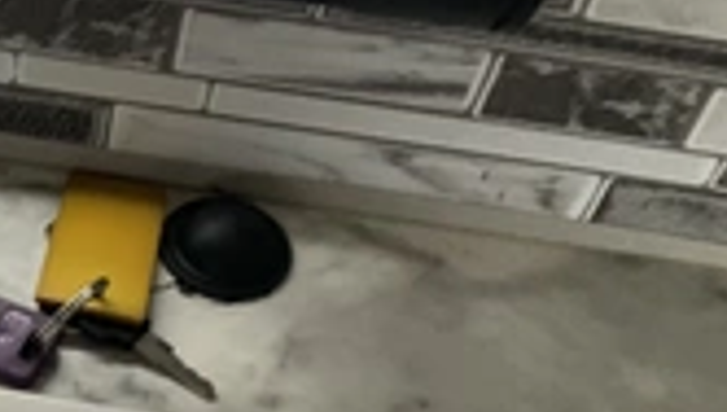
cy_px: 289
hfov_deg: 25.9
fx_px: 1467
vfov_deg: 15.9
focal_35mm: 76
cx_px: -61
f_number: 1.8
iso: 100
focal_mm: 3
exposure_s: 1/60
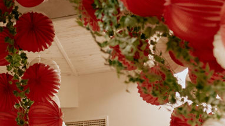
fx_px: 859
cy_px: 212
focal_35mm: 144
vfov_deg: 8.2
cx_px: 65
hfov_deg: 14.9
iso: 3200
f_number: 1.4
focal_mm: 35
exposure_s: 1/160
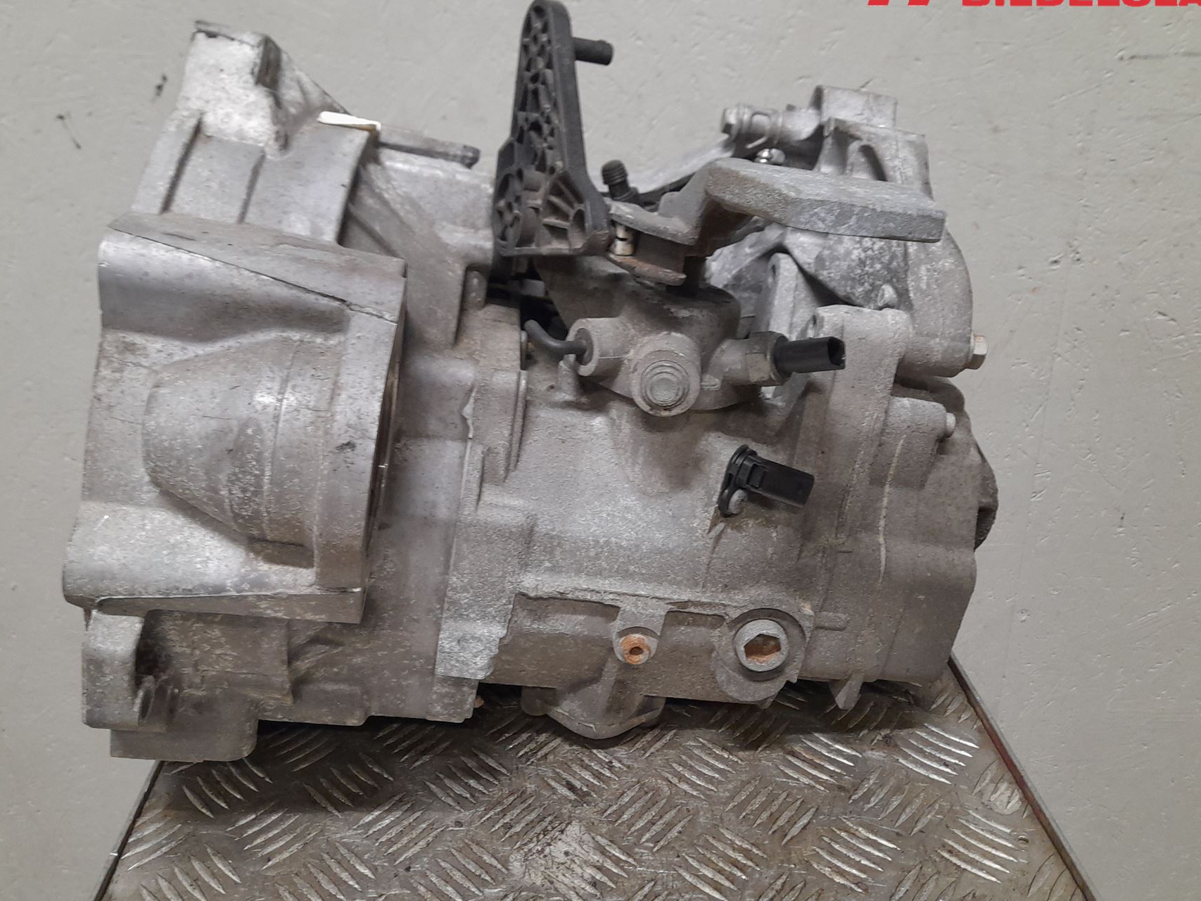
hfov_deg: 60.0
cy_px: 427
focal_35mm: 30
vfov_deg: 46.8
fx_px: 1041
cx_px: 579
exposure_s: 1/50
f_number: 2
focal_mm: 4.6
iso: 250
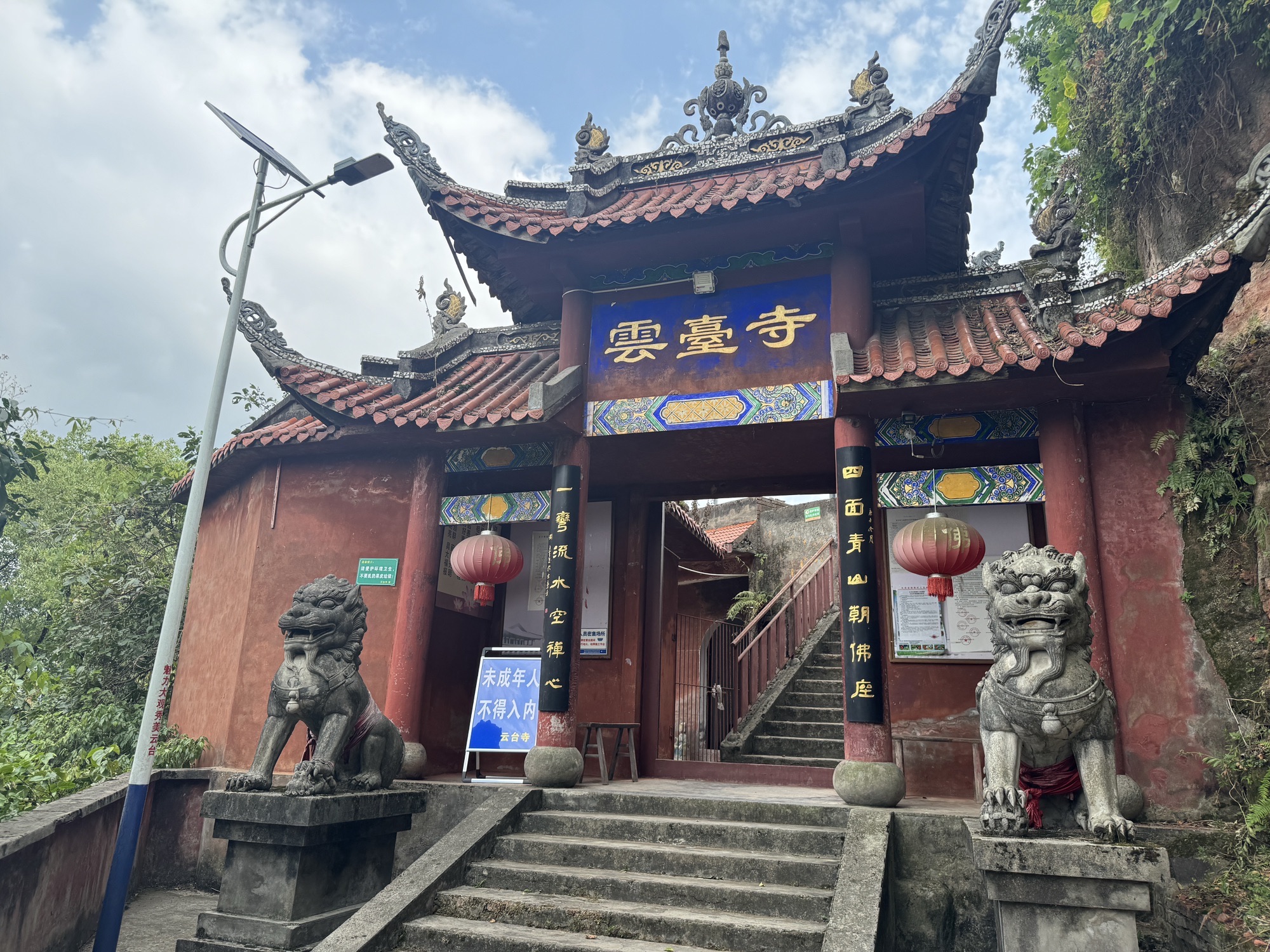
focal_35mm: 24
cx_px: 635
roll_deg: -1.1
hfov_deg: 71.6
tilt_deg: +13.2
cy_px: 476
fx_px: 881
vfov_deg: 56.8
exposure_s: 1/1131
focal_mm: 6.76
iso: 80
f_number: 1.78
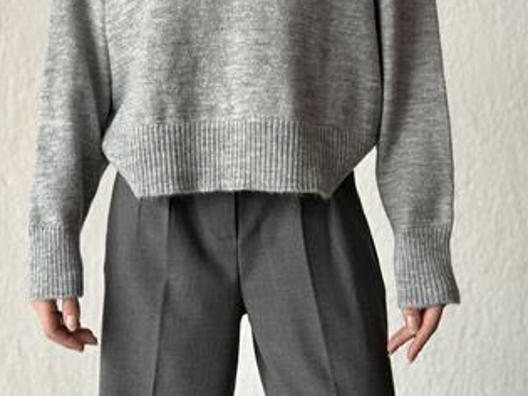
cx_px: 263
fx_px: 991
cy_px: 82
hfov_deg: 29.8
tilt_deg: +0.1
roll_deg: -1.3
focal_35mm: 65
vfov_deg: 22.3
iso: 125
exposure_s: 1/60
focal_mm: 6.86
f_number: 1.78
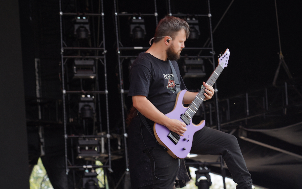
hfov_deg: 15.7
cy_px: 96
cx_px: 134
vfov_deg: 9.9
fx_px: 1095
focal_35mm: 133
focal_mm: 105
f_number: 5.6
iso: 100
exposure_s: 1/200
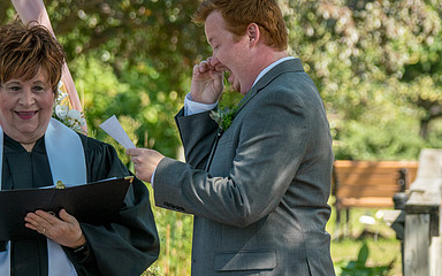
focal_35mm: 208
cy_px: 121
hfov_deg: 10.1
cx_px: 305
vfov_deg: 6.3
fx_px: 2506
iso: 500
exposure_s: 1/640
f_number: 5.6
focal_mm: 135
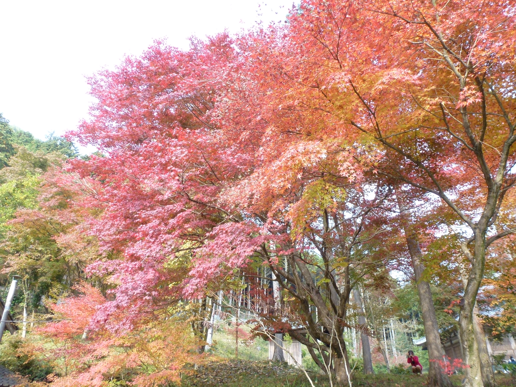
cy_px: 194
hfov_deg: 71.6
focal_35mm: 24
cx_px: 258
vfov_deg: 56.8
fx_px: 358
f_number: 3.3
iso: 100
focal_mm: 4.3
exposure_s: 1/80
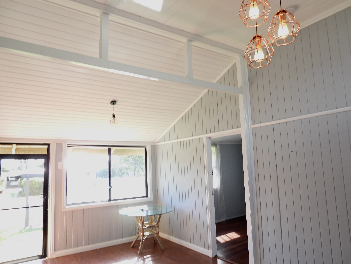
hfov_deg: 71.6
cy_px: 132
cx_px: 176
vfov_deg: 56.8
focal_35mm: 24
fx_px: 243
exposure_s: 1/40
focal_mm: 4.3
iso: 100
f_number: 2.8
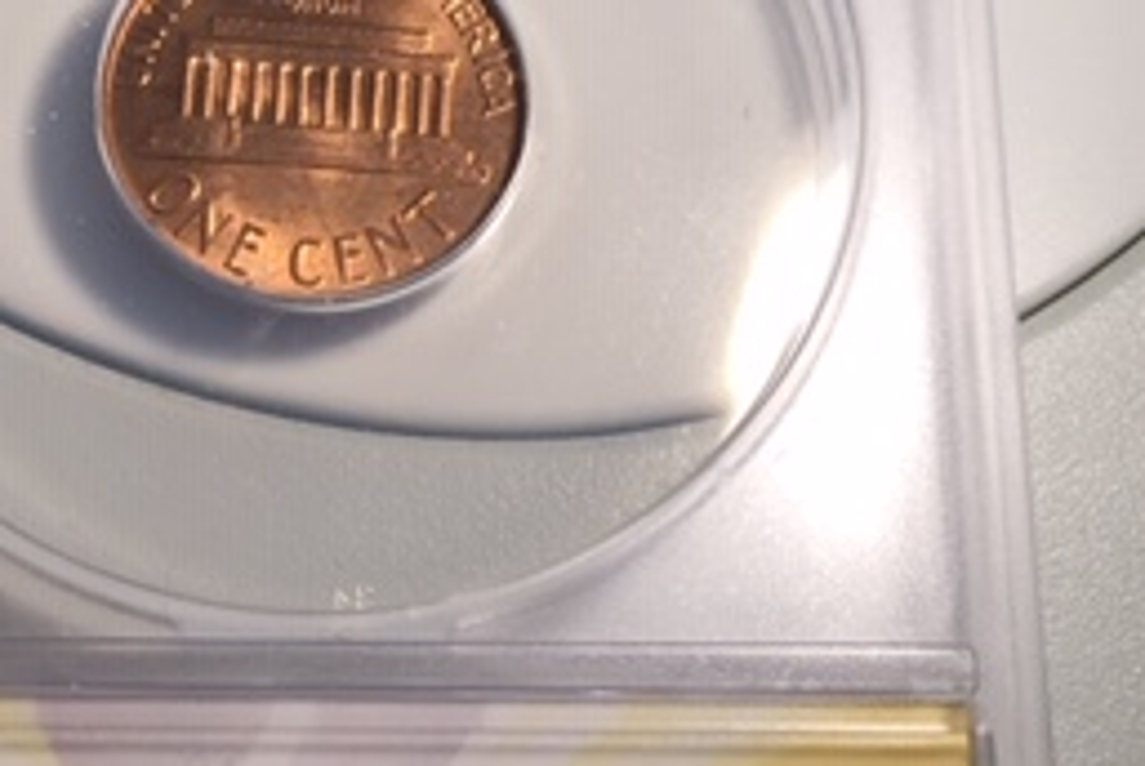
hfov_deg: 26.8
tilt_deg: -71.4
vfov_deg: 18.2
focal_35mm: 75
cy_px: 428
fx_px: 2388
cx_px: 356
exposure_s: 1/120
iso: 32
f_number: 2.2
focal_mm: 4.15
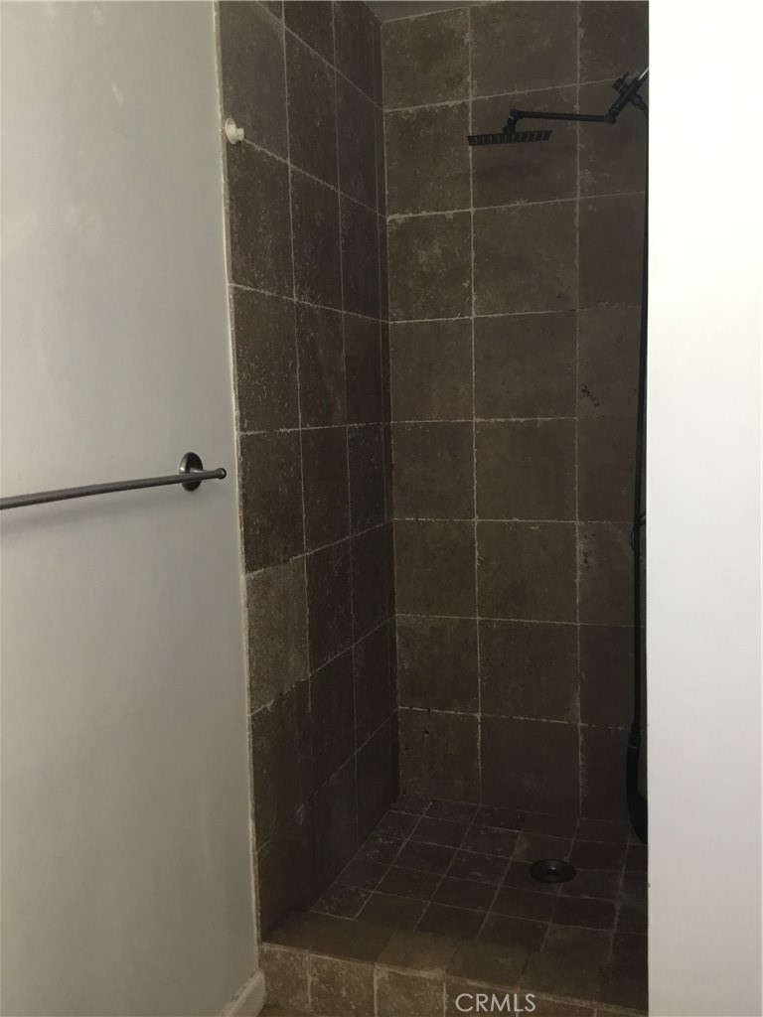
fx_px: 911
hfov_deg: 45.4
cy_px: 508
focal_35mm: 31
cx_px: 382
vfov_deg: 58.4
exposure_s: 1/30
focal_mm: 3.3
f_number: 2.4
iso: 100
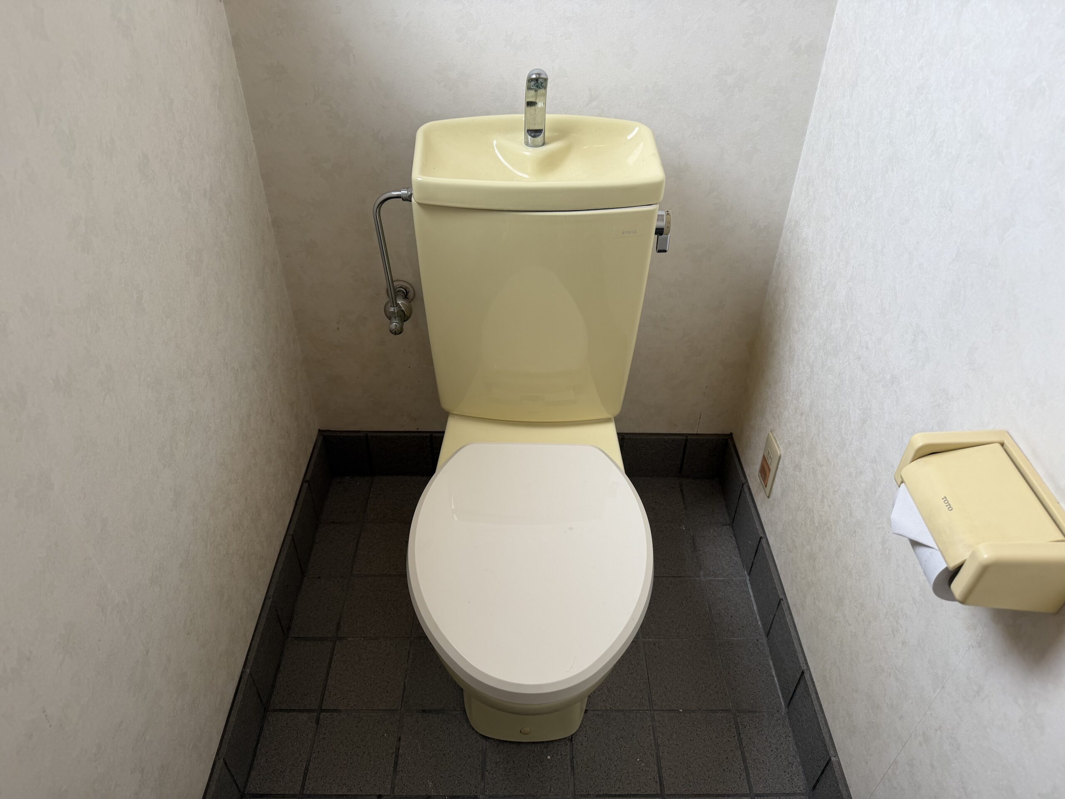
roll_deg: -0.2
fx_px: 738
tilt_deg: -39.0
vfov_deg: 56.8
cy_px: 400
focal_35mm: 24
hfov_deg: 71.6
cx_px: 532
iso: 64
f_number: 1.78
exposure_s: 1/271
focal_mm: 6.76
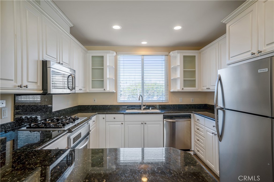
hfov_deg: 90.0
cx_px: 137
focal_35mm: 18
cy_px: 91
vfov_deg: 67.4
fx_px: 137
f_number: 8
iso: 125
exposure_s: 1/160
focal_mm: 18
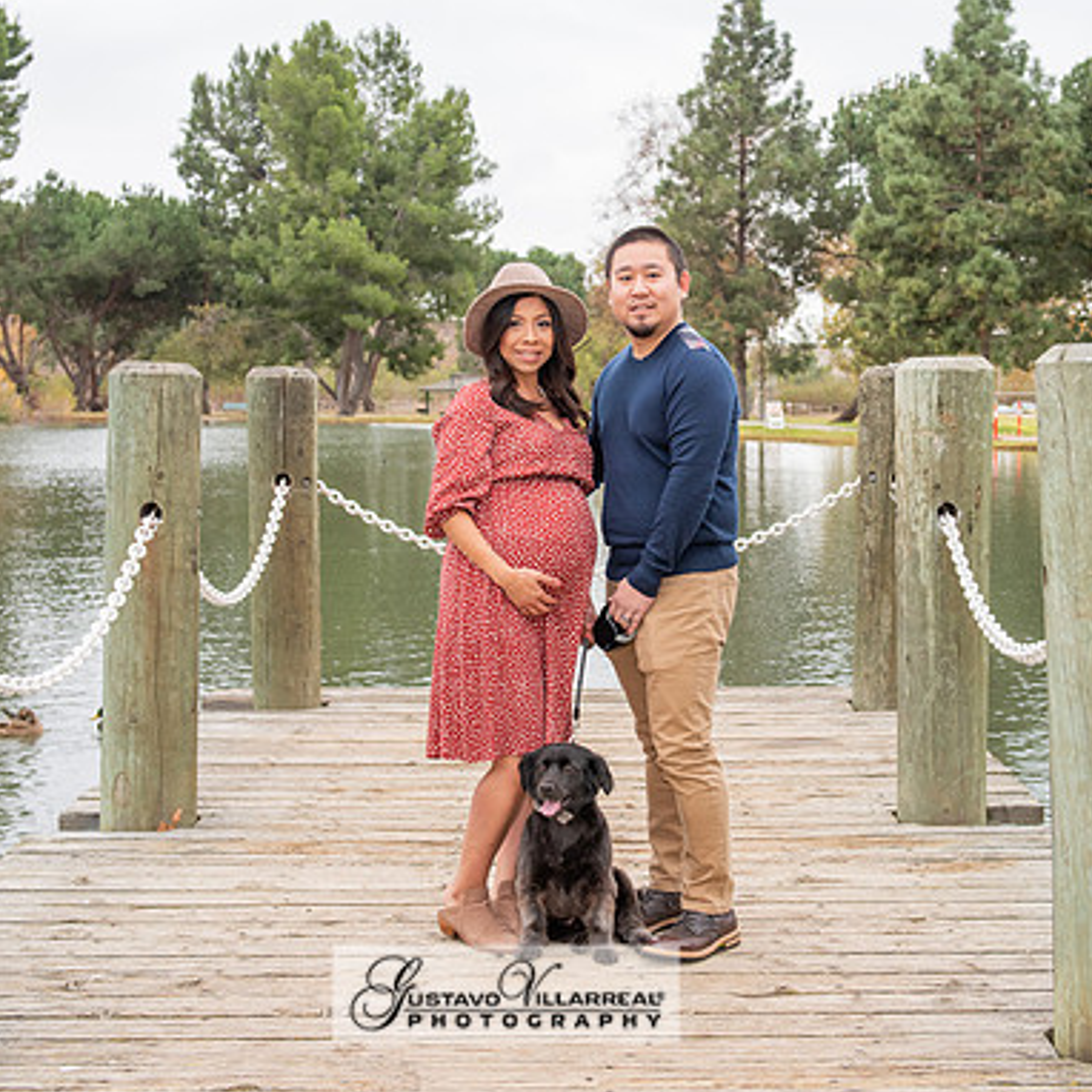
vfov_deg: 30.0
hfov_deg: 30.0
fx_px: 2034
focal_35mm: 57
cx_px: 632
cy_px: 477
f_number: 5
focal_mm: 38
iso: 500
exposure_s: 1/125
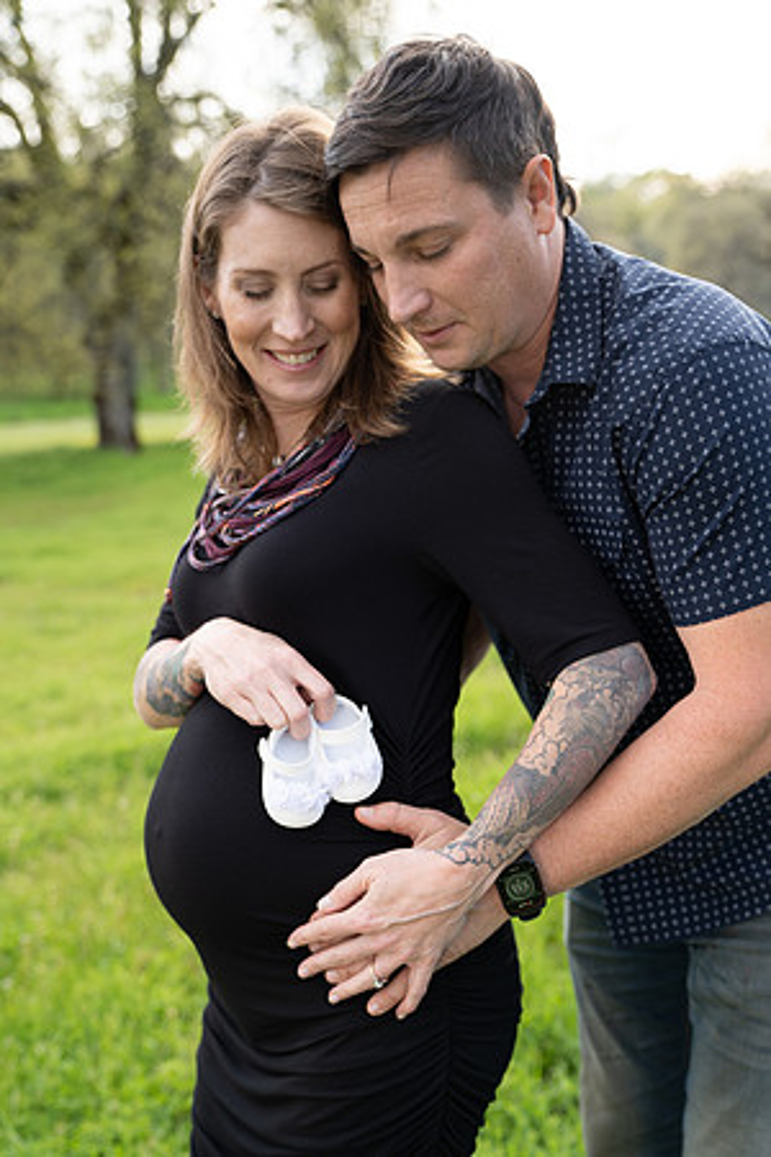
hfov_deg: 33.4
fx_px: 1285
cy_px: 578
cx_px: 386
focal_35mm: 40
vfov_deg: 48.5
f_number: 3.2
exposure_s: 1/125
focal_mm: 40
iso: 125
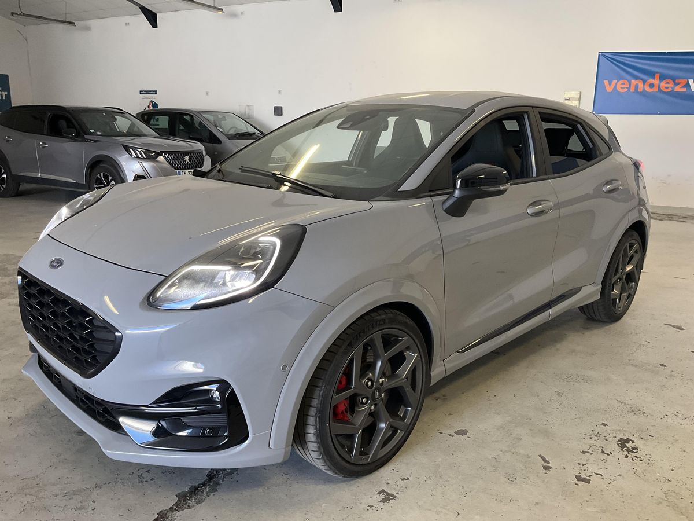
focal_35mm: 29
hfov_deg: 61.7
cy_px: 260
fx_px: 581
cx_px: 347
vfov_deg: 48.2
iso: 50
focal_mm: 3
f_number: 1.8
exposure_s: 1/50
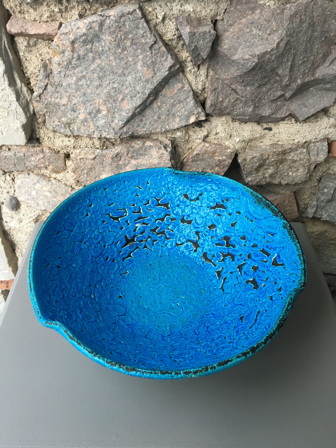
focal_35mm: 29
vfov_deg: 61.7
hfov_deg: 48.2
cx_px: 168
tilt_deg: -42.1
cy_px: 224
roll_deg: -1.6
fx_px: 375
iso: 125
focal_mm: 4.15
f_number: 2.2
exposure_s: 1/33
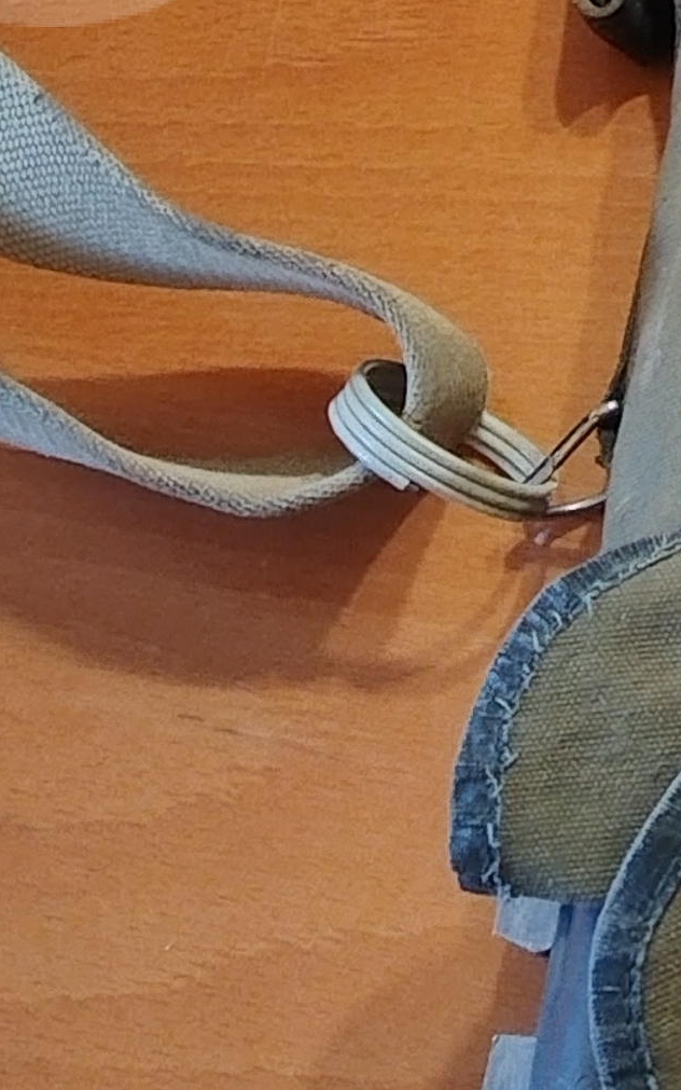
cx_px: 1034
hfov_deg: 11.5
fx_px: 3236
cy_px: -282
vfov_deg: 18.0
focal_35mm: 109
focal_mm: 4.95
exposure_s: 1/100
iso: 4005
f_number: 1.9
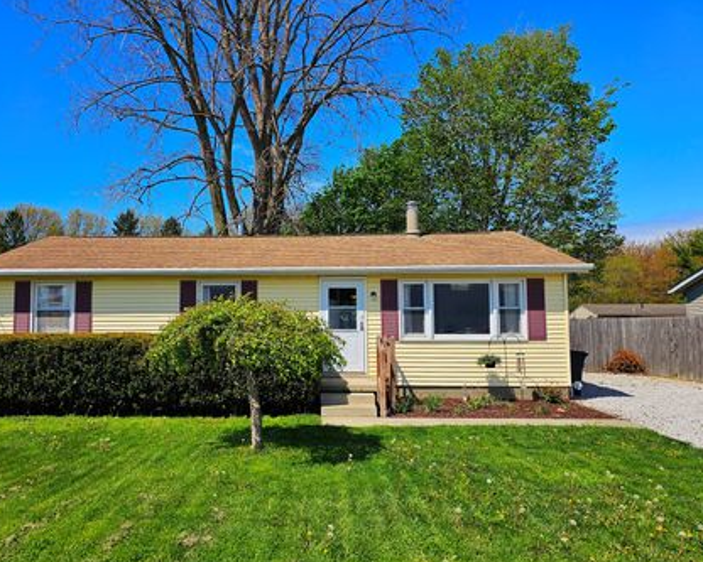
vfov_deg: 53.1
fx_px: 562
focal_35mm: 27
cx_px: 289
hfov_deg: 63.6
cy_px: 303
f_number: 1.7
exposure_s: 1/1111
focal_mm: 6.3
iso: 10
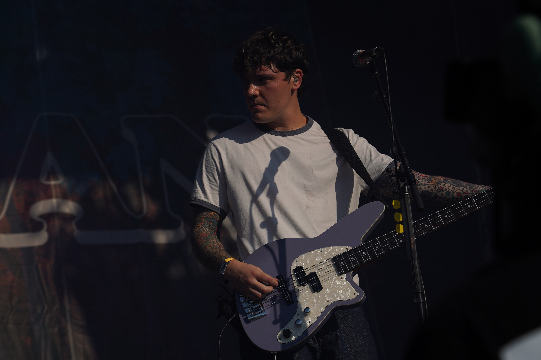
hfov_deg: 19.5
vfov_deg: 13.0
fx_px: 1578
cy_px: 180
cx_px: 270
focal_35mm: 105
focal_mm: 105
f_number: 8
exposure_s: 1/1600
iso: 100
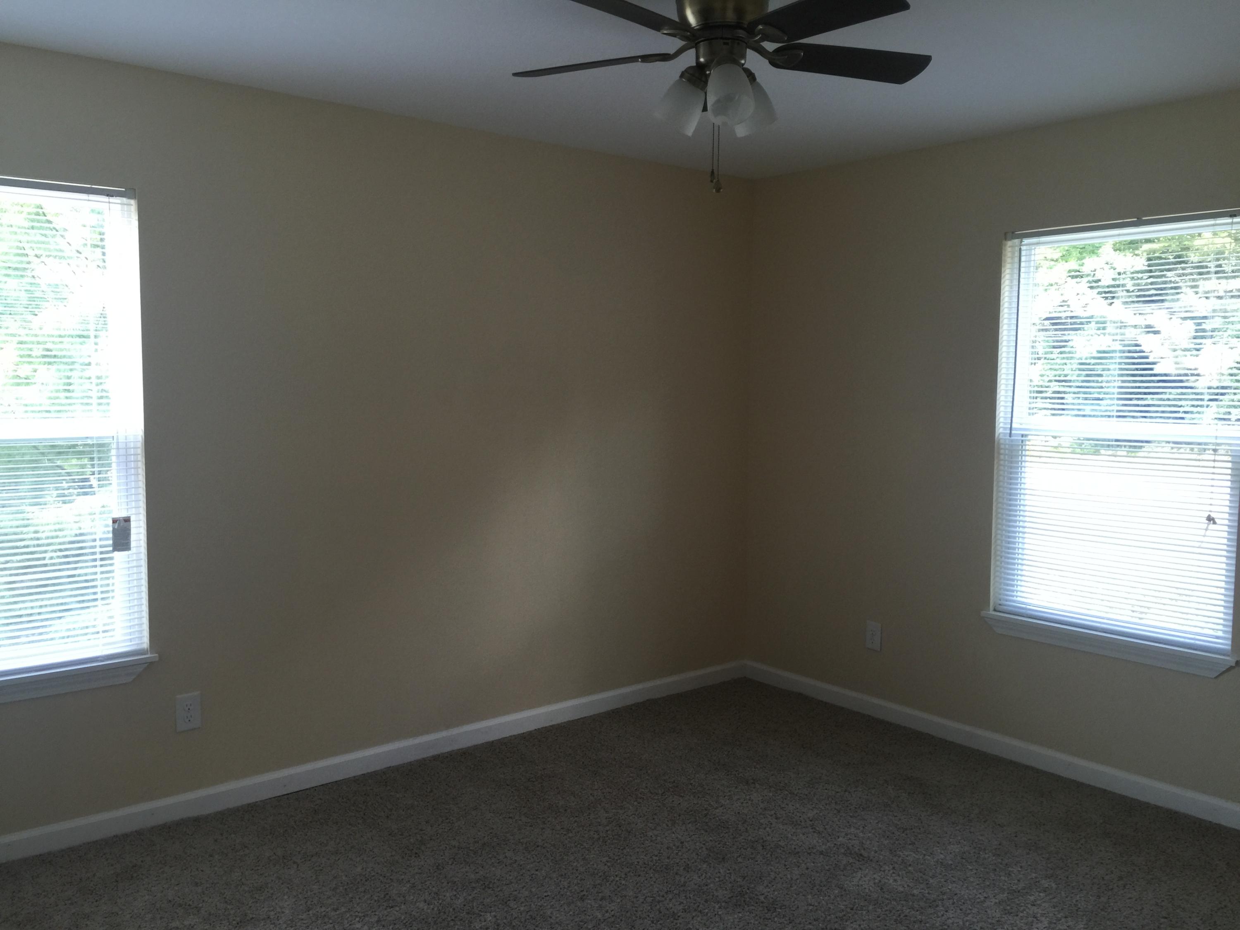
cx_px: 620
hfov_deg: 61.7
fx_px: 1039
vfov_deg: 48.2
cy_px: 465
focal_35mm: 29
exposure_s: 1/30
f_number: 2.2
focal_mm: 4.15
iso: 40
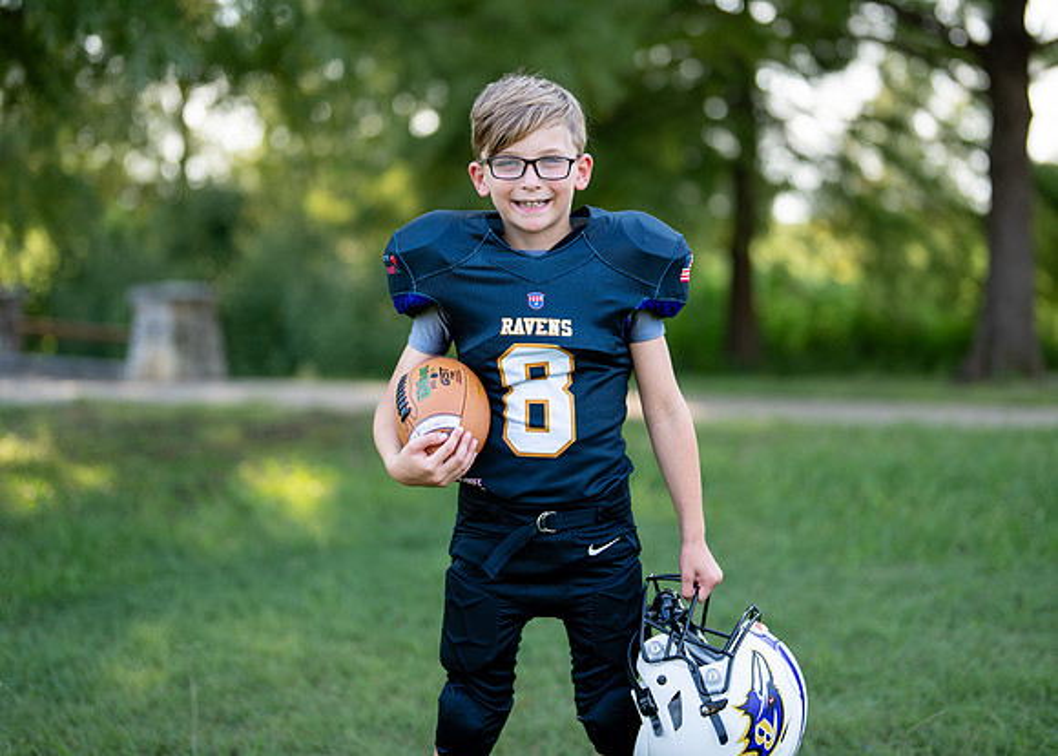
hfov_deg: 30.6
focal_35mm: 64
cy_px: 294
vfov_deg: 22.1
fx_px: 1934
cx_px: 543
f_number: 1.2
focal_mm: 50
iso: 100
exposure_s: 1/1250
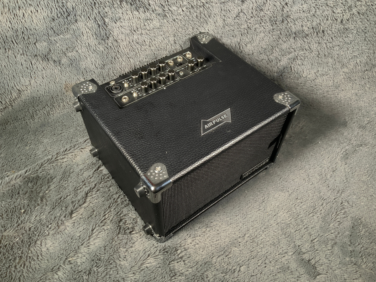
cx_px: 188
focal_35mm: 29
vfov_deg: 48.2
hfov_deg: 61.7
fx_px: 315
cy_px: 141
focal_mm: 3
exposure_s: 1/52
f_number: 1.8
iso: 80
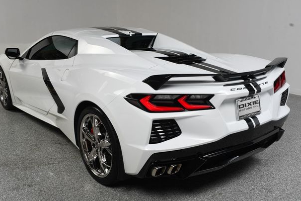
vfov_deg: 35.1
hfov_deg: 50.7
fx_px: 318
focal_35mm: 38
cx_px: 144
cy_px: 103
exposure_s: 1/160
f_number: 13
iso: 100
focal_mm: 24
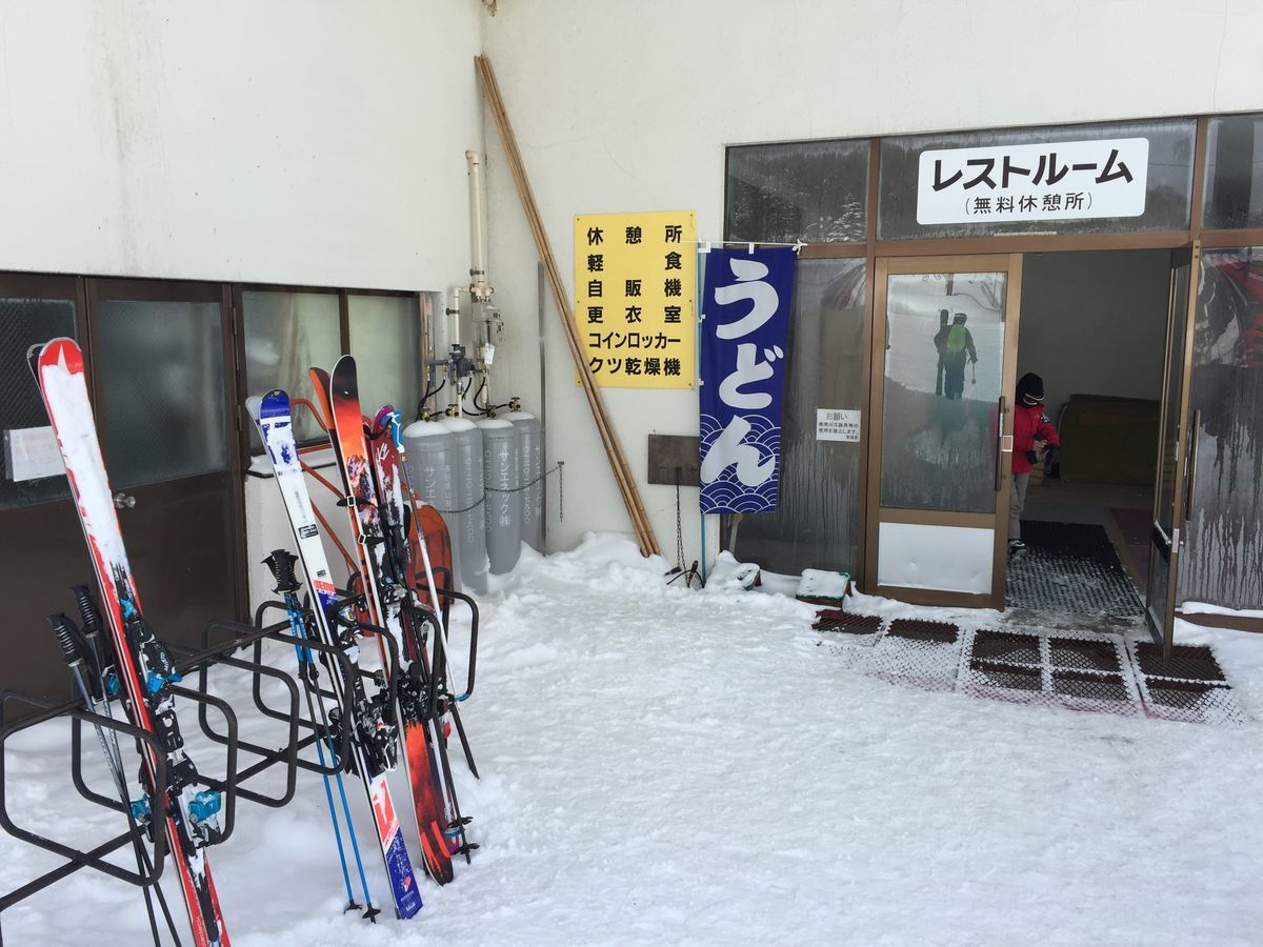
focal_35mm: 29
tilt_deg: -8.7
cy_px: 474
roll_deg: -0.4
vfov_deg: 48.2
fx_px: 1058
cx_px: 632
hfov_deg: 61.7
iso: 32
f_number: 2.2
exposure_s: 1/989
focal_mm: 4.15
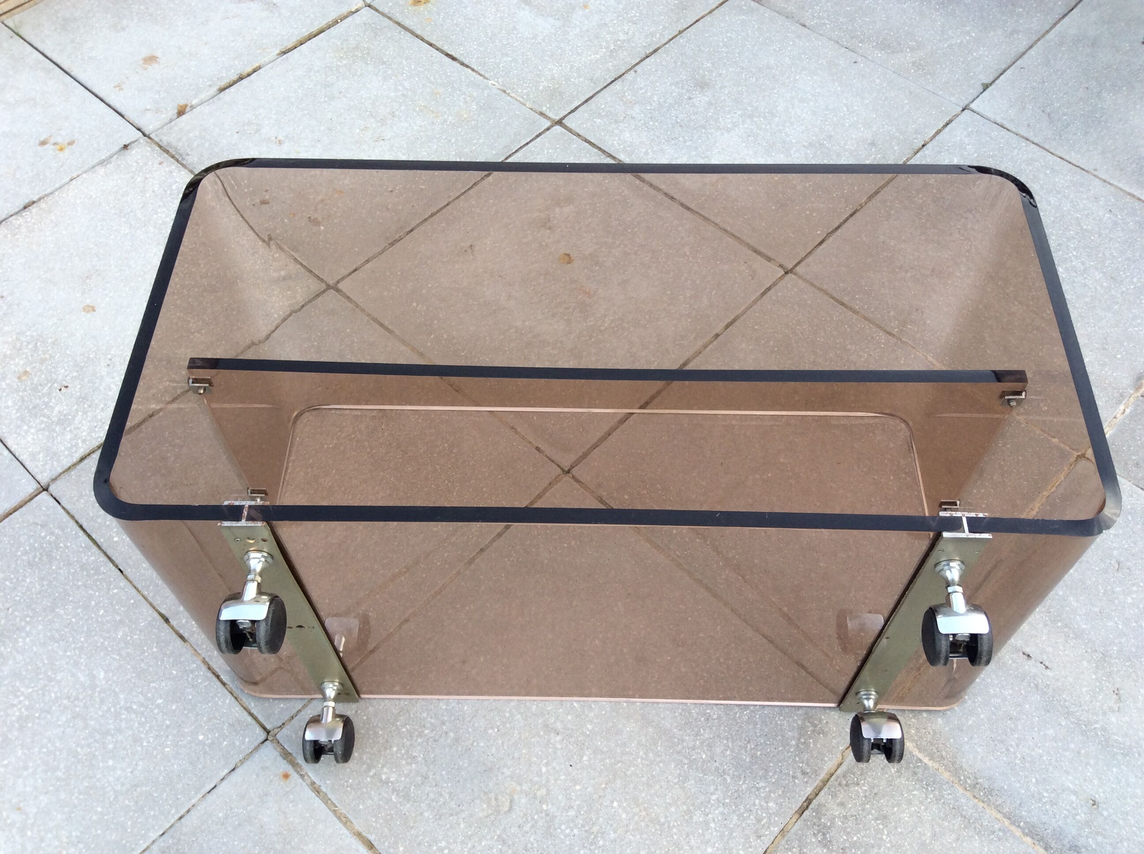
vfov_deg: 44.1
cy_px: 427
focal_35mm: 32
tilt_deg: -55.3
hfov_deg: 56.9
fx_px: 1056
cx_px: 572
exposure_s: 1/115
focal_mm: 3.3
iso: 32
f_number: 2.4
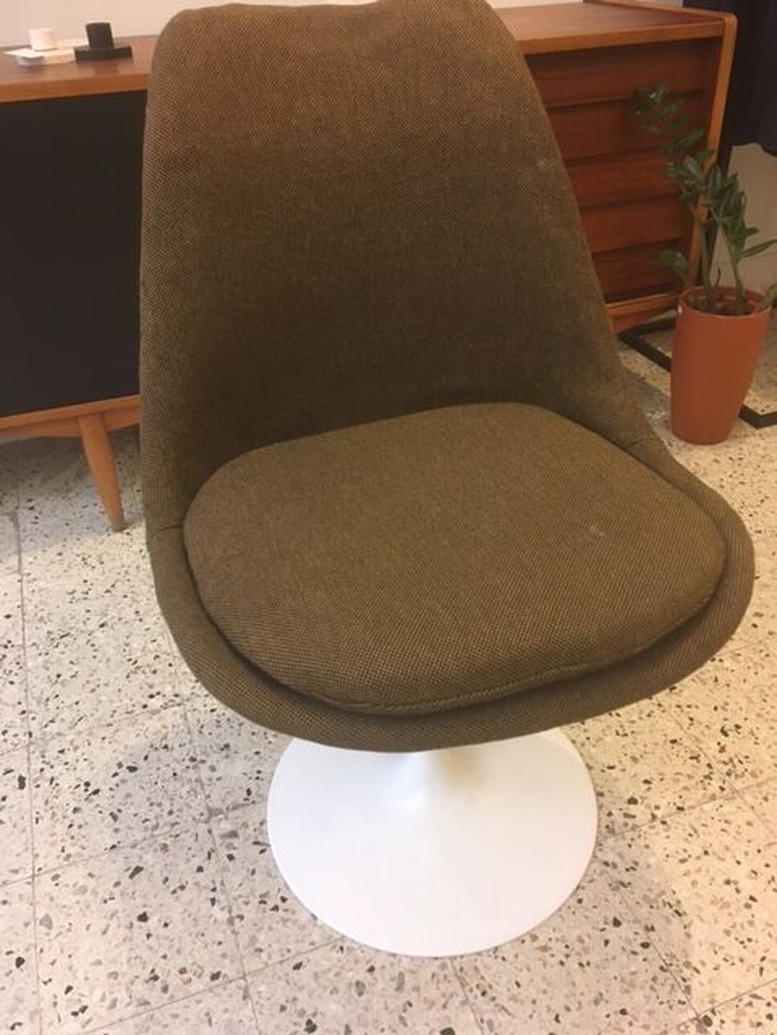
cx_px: 388
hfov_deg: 48.2
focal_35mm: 29
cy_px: 518
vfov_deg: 61.7
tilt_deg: -33.6
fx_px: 868
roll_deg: +2.2
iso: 200
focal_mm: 4.15
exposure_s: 1/33
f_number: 2.2
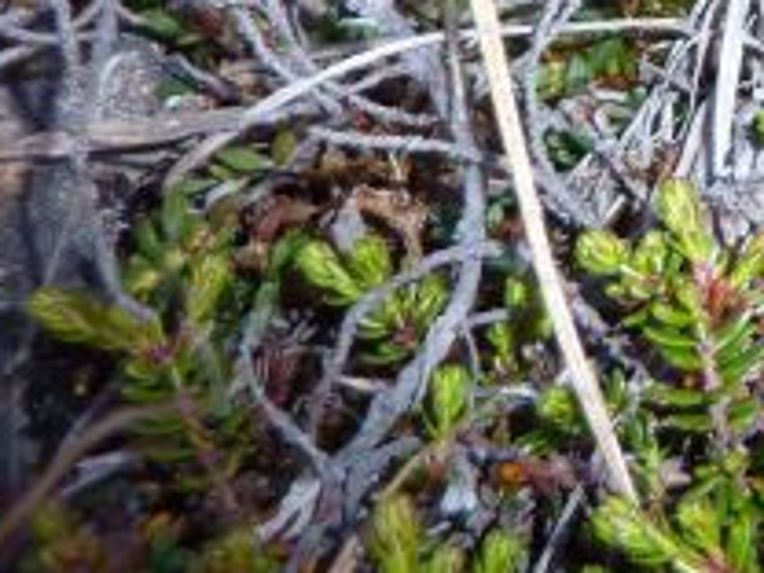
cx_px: 1414
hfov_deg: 16.7
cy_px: -433
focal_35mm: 96
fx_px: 2119
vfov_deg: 13.8
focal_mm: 4.1
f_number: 3.3
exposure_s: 1/60
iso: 100
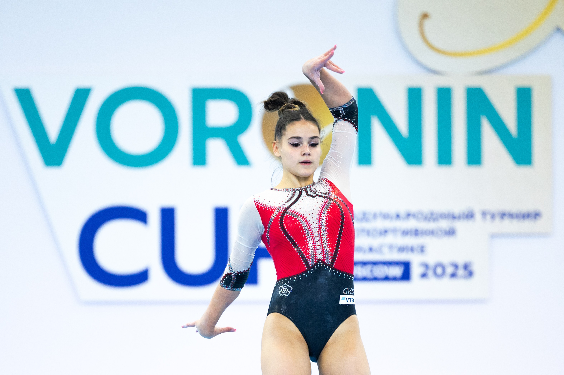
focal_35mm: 384
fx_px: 6008
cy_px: 281
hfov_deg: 5.4
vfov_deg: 3.6
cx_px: 247
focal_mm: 200
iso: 2000
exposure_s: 1/800
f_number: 2.8
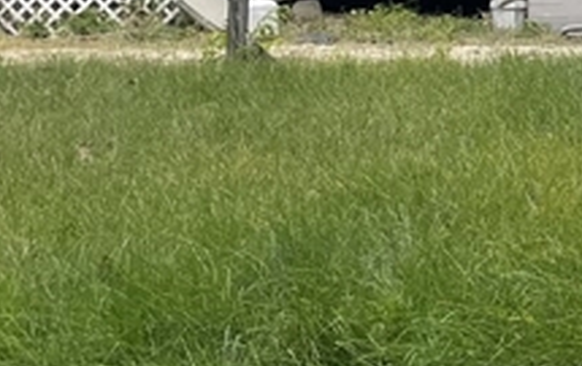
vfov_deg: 9.6
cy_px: -282
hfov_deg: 15.2
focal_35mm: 131
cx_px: 742
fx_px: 2081
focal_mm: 4.2
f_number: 1.6
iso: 32
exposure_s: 1/1855
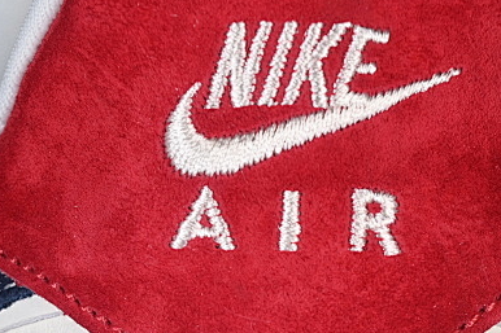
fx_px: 2921
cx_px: 269
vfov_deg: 6.5
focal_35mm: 210
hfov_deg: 9.8
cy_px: 450
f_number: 7.1
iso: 160
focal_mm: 50
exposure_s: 1/100
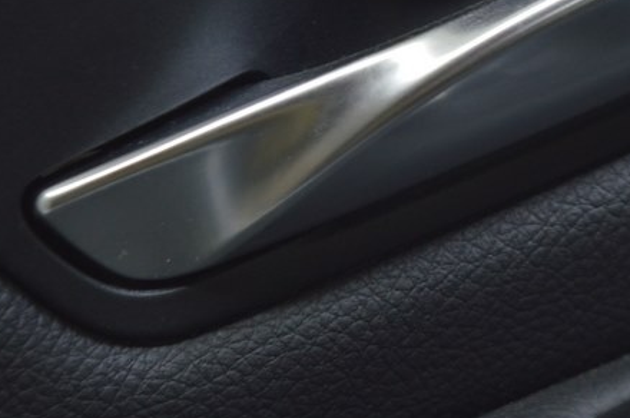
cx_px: 597
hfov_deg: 10.6
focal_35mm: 192
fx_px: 3358
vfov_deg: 7.1
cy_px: 215
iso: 400
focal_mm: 55
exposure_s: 1/20
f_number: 5.6
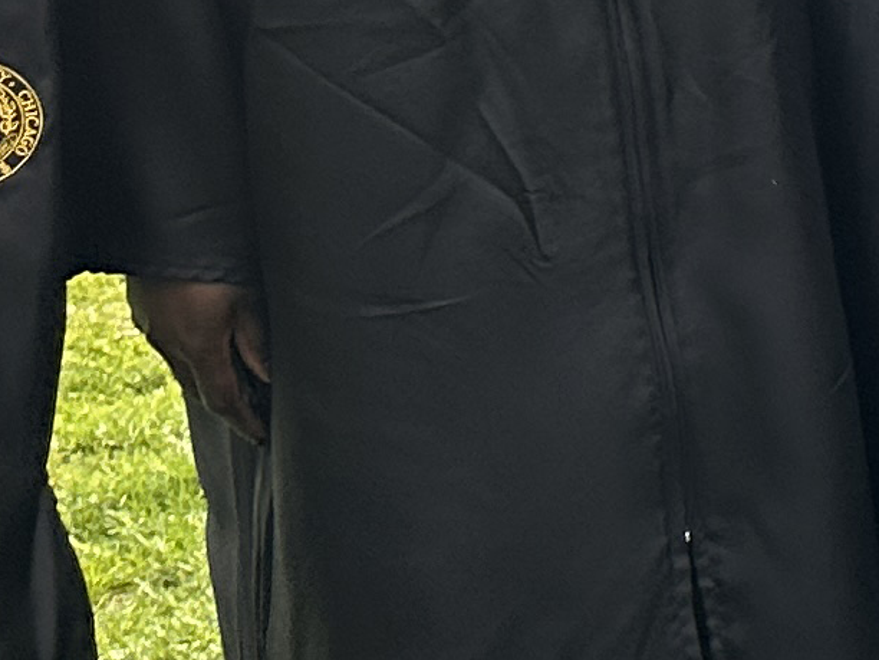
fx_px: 4012
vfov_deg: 9.2
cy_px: -282
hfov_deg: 9.5
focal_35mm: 158
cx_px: 2719
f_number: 1.78
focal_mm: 6.86
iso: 80
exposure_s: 1/555
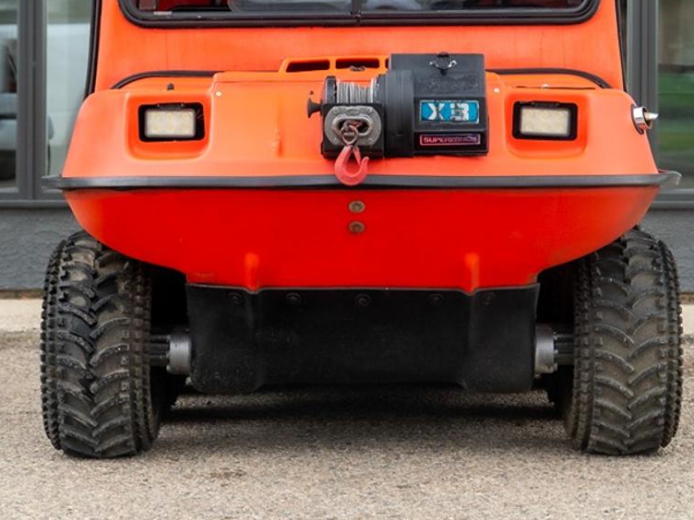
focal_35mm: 131
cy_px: 17
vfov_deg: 11.2
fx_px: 2626
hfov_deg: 15.1
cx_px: 378
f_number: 4
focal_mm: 54
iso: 250
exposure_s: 1/125
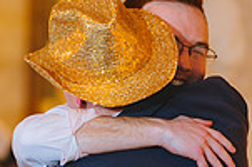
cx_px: 68
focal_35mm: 327
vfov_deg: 4.2
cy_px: 182
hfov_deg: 6.3
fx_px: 2284
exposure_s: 1/100
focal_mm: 85
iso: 1600
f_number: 2
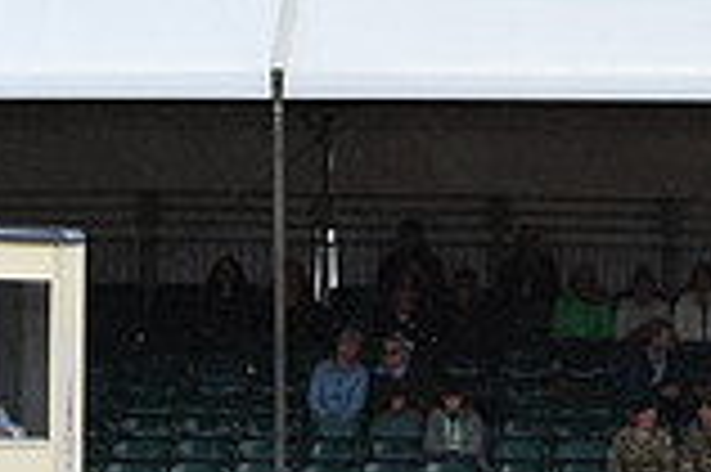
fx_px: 8109
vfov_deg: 3.3
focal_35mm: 411
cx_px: 1202
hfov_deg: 5.0
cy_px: 0
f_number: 5
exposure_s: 1/1250
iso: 450
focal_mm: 112
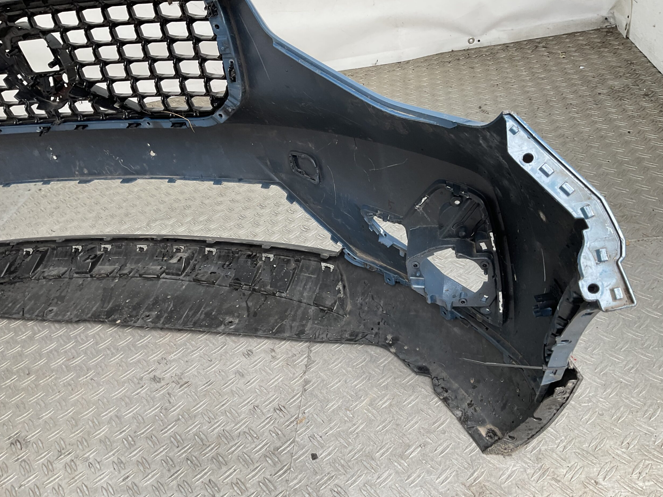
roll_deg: +13.2
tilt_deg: -36.5
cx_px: 336
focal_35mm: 30
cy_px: 254
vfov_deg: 46.8
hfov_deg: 60.0
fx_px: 575
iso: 20
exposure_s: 1/100
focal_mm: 3
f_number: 1.8
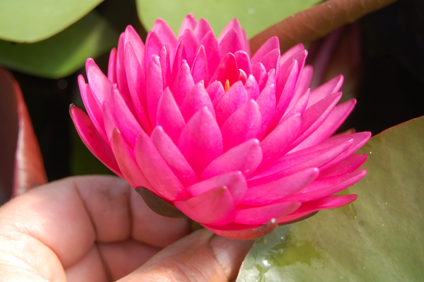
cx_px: 212
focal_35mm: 69
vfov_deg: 19.7
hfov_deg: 29.3
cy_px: 141
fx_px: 812
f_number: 7.1
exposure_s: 1/200
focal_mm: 46
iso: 200
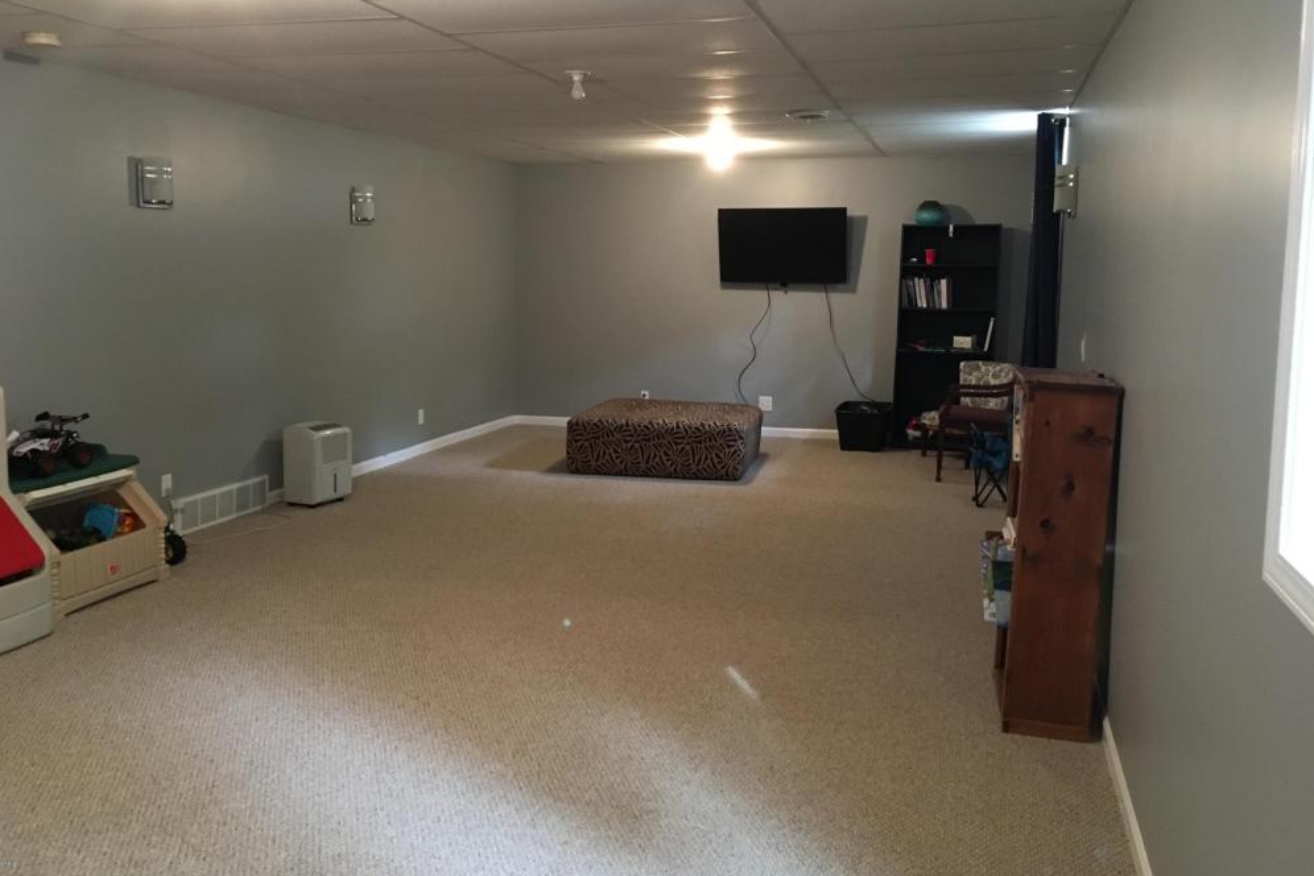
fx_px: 1131
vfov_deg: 42.3
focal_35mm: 31
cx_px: 650
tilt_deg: -5.5
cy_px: 389
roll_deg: -0.6
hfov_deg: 60.3
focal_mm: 4.15
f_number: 2.2
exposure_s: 1/15
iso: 200
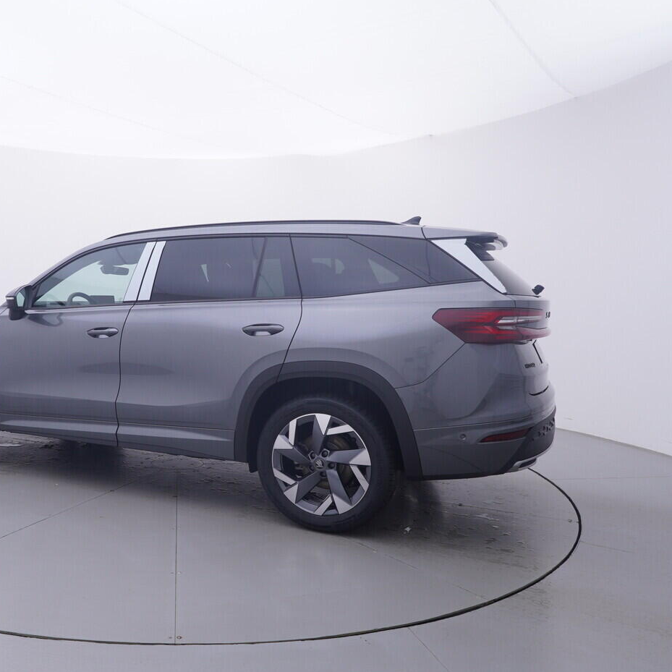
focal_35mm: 30
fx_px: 651
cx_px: 175
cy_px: 334
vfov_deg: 54.6
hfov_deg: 52.4
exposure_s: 1/80
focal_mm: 15
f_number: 5
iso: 200
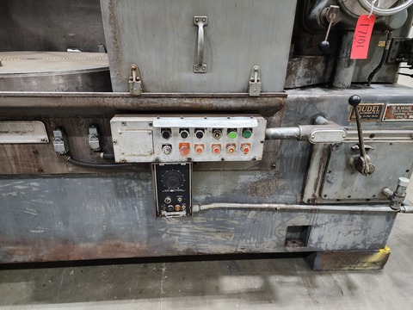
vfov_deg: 58.9
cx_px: 206
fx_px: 274
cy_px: 155
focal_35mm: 23
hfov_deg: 73.9
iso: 500
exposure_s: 1/24
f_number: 1.8
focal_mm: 6.4
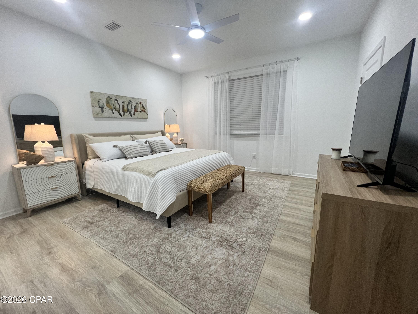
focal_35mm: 13
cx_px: 209
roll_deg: +1.7
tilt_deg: -9.2
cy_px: 157
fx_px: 157
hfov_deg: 106.2
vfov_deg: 89.9
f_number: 1.8
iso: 160
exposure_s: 1/120
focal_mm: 1.57
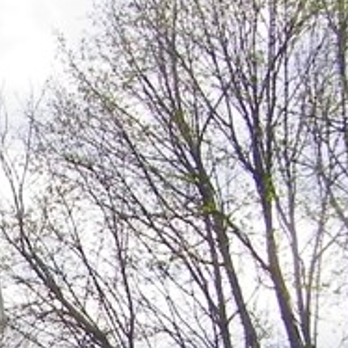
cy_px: 452
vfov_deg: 10.1
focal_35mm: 169
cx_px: -450
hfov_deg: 9.4
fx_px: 1922
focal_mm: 6.2
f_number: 7.4
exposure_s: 1/125
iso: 100
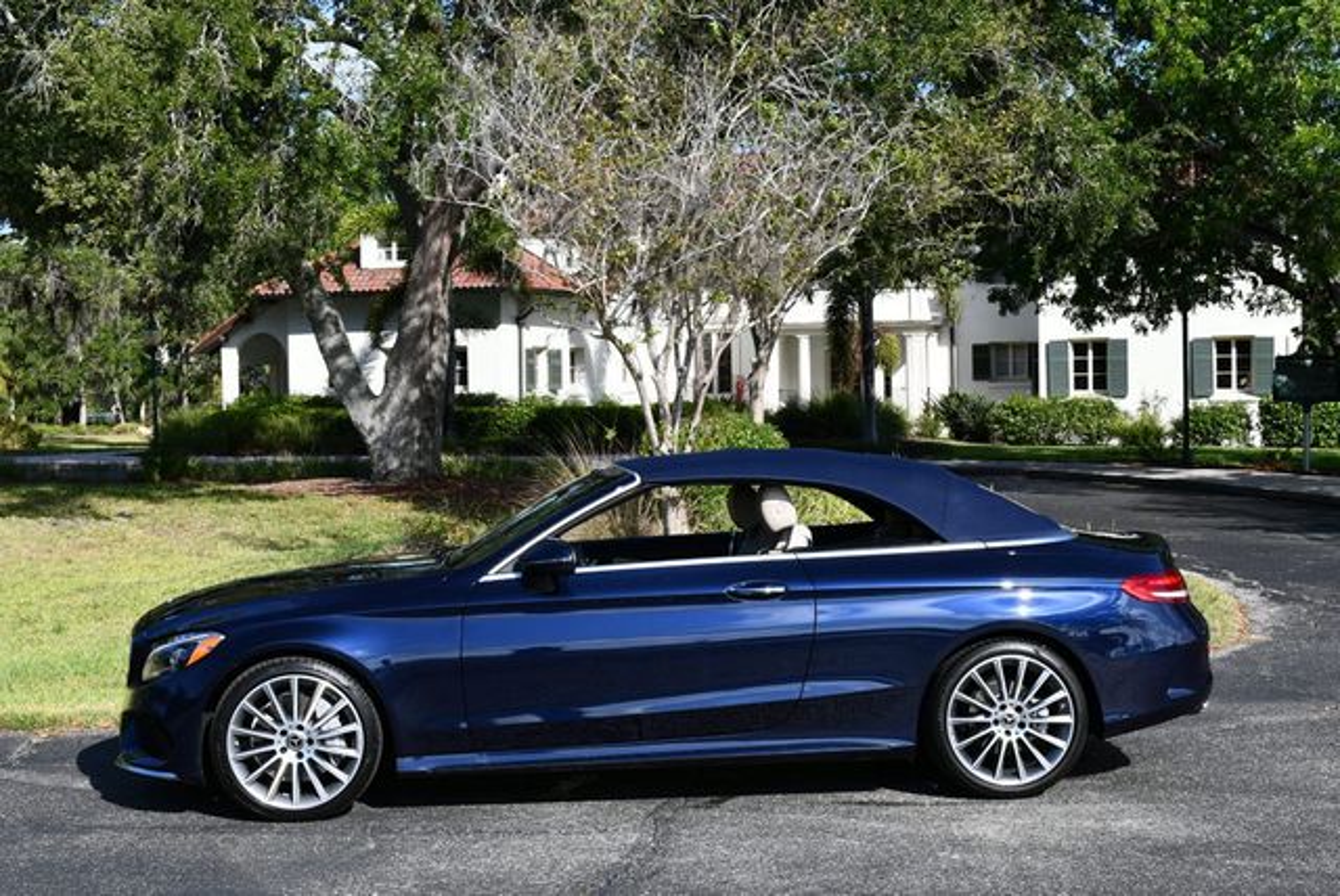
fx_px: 1937
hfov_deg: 38.2
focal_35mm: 52
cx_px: 670
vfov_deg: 26.0
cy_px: 448
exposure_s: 1/250
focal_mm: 26
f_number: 8
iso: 110
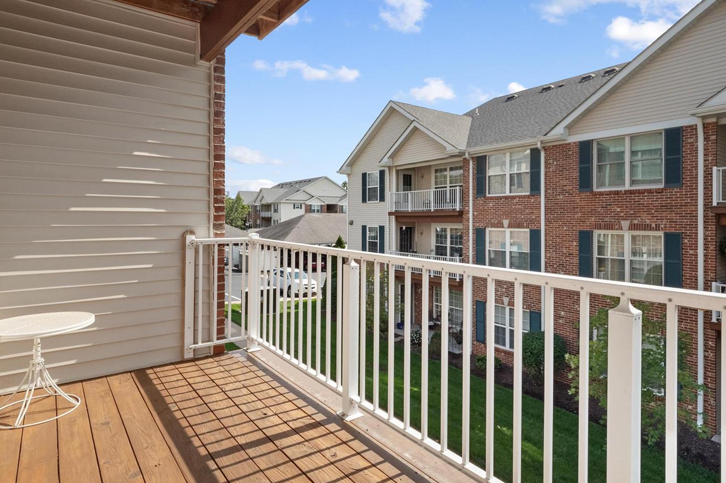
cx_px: 353
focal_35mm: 20
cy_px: 220
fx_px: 403
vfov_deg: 61.8
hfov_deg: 84.0
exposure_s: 1/800
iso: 400
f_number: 8
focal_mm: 9
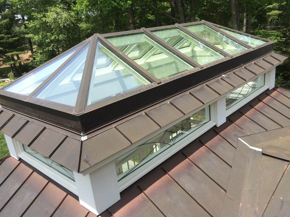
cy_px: 108
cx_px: 145
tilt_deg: -17.7
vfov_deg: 48.2
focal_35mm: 29
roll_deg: +7.0
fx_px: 243
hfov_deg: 61.7
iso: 32
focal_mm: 4.15
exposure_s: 1/1140
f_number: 2.2
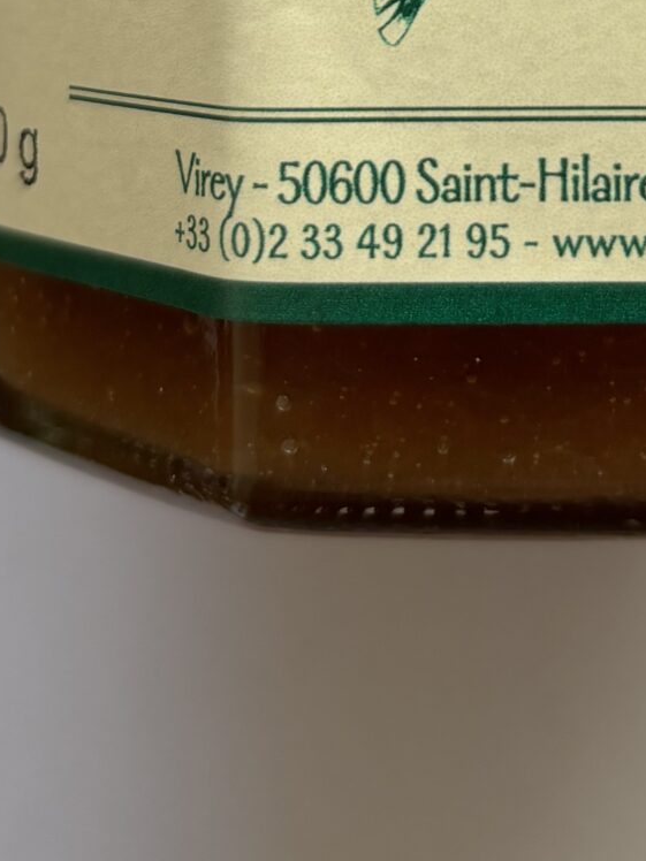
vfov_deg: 19.9
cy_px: -308
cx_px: 598
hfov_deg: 16.4
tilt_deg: -85.1
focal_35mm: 89
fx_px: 2215
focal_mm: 5.96
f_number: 1.6
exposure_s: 1/107
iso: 32
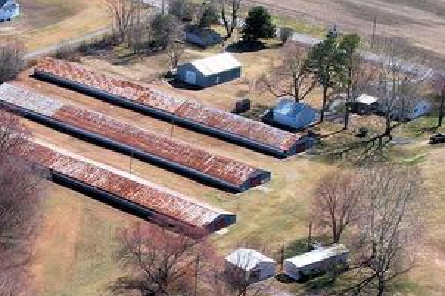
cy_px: 203
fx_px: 1297
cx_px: -10
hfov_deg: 18.9
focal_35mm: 105
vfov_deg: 13.0
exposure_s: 1/1250
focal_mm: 8.38
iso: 100
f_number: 2.8
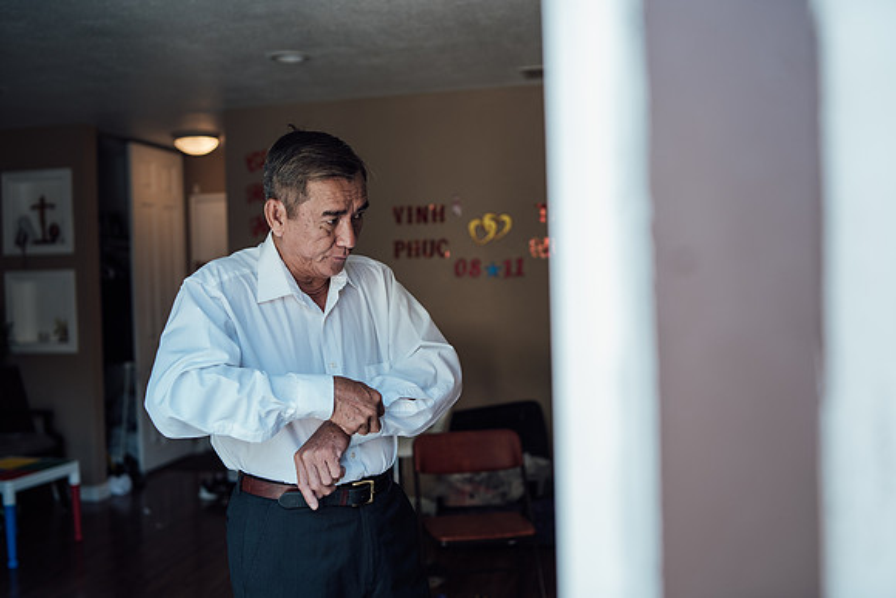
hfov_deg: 54.4
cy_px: 299
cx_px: 448
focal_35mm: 35
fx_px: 871
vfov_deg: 37.9
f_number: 2
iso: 320
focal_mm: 35
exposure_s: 1/320
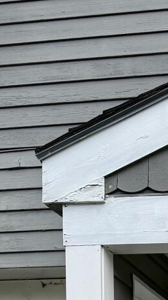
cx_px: 279
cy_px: 515
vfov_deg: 16.3
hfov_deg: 10.2
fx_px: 903
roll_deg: -0.7
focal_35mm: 114
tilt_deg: -1.4
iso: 80
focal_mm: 6.76
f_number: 1.78
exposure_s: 1/2000
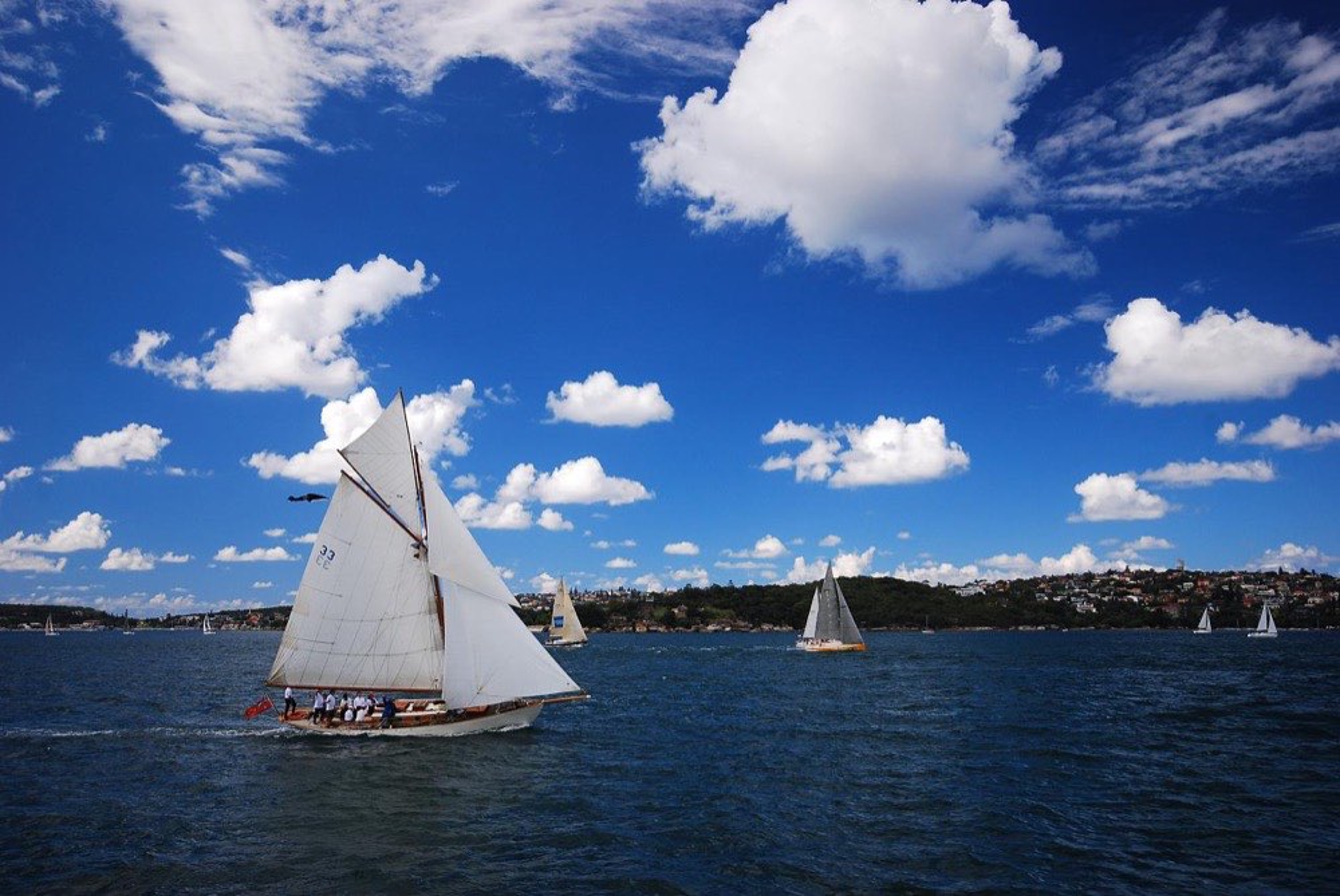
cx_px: 670
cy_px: 448
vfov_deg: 43.7
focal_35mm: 30
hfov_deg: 61.9
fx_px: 1118
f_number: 7.1
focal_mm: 20
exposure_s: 1/200
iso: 200
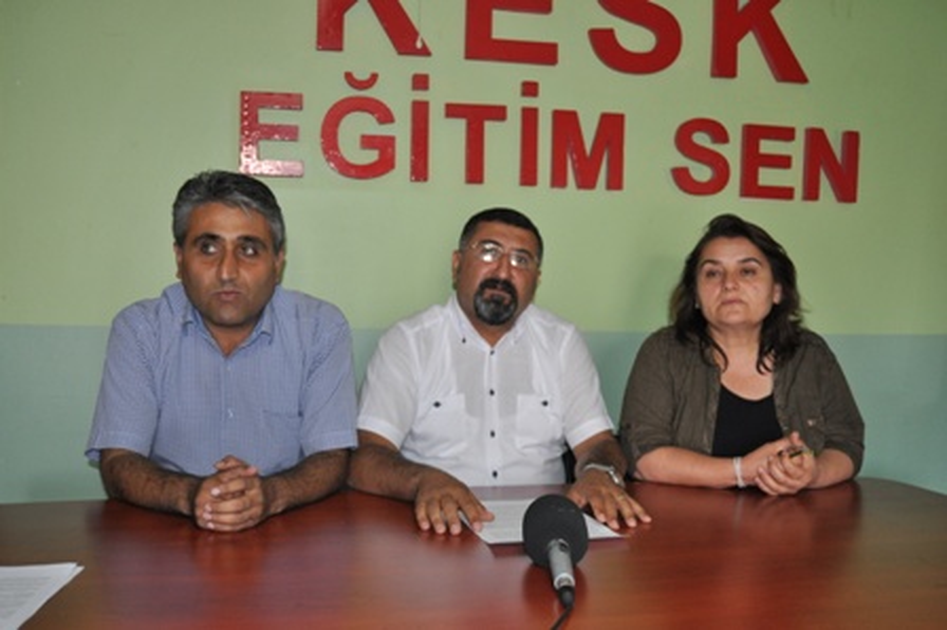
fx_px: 946
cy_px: 315
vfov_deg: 36.8
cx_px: 474
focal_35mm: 36
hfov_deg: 53.2
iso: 800
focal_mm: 24
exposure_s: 1/60
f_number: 3.8
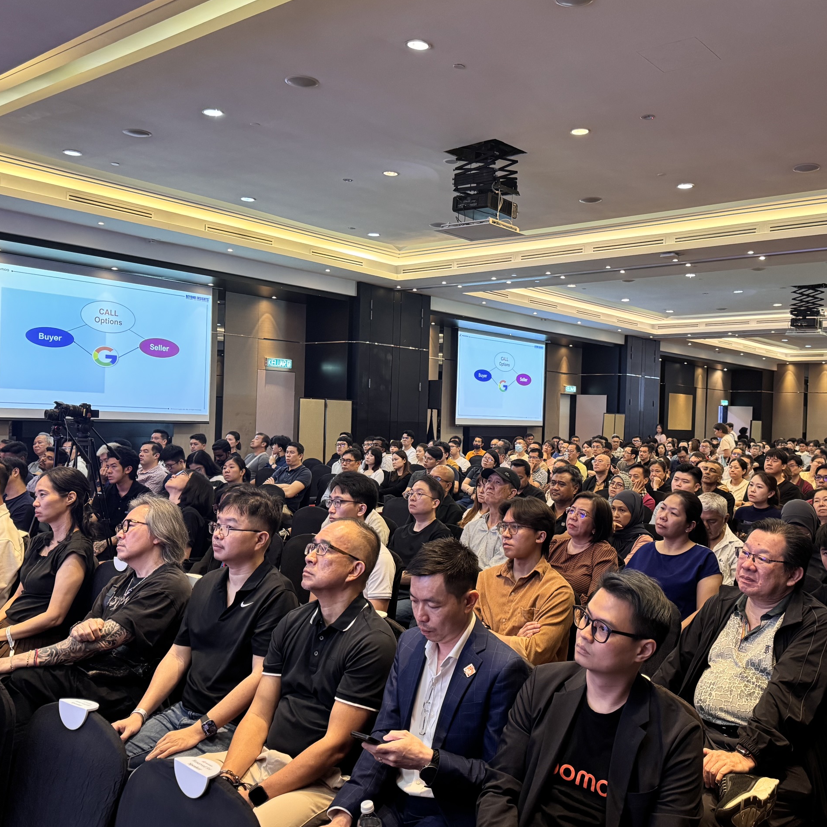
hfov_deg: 50.9
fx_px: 865
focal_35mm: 32
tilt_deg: -0.9
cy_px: 420
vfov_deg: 51.1
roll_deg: -1.6
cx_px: 473
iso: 400
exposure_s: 1/50
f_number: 1.78
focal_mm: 6.76
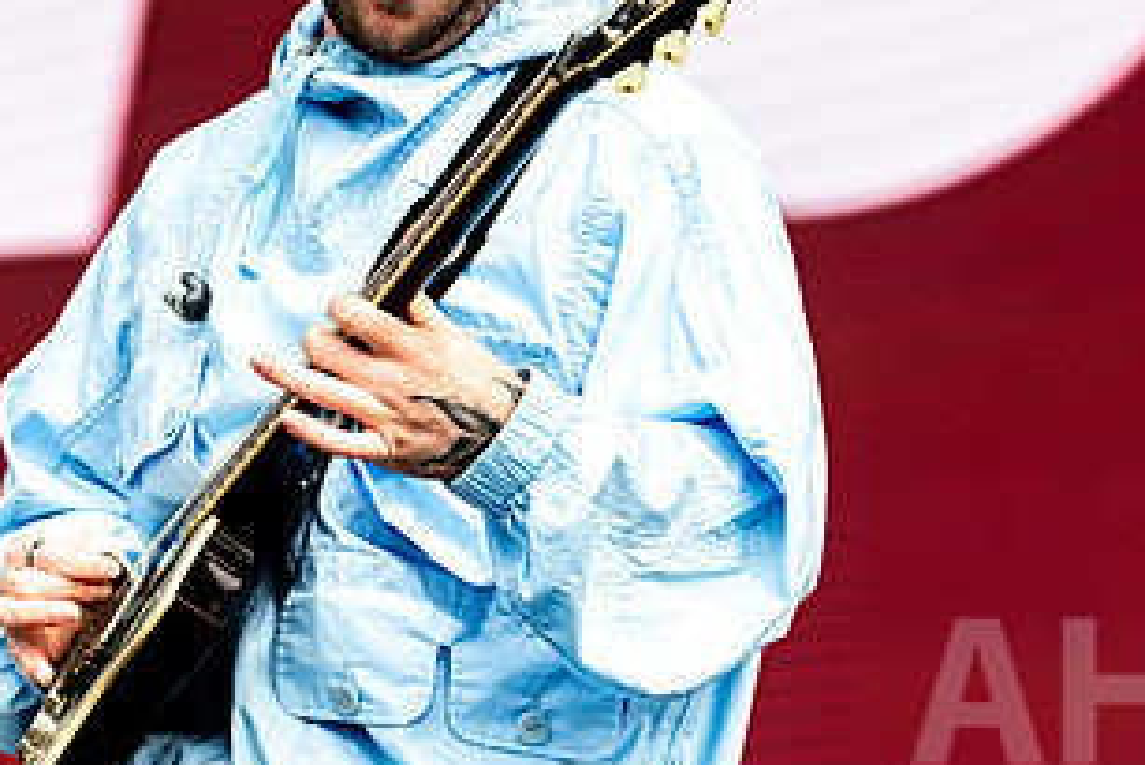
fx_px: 8718
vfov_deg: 5.0
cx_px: 410
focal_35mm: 274
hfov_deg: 7.5
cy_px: 289
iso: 400
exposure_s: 1/5000
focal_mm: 145
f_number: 4.5
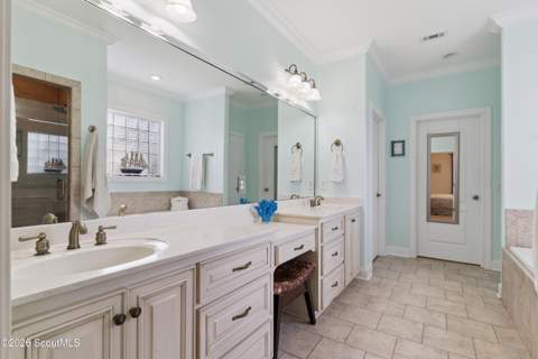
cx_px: 269
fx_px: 269
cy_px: 180
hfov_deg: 90.0
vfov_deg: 67.4
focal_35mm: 18
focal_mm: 18
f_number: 8
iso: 250
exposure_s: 1/40
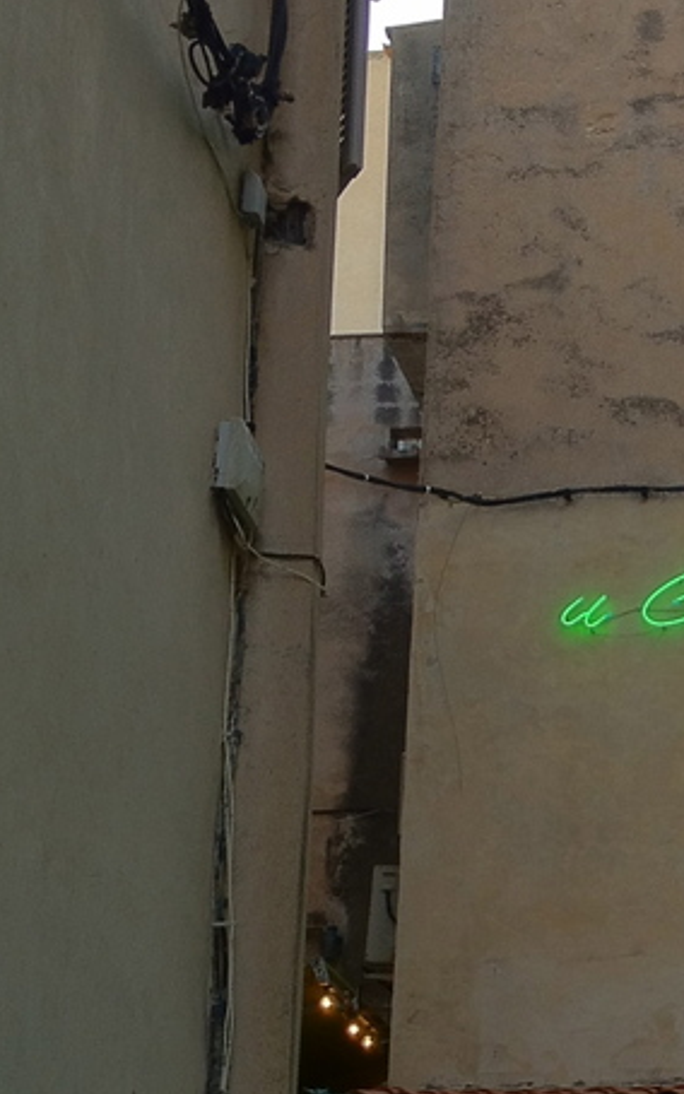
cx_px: 961
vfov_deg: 20.7
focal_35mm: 98
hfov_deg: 12.8
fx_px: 2921
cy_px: 1036
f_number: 2.4
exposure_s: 1/120
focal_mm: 4.28
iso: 80
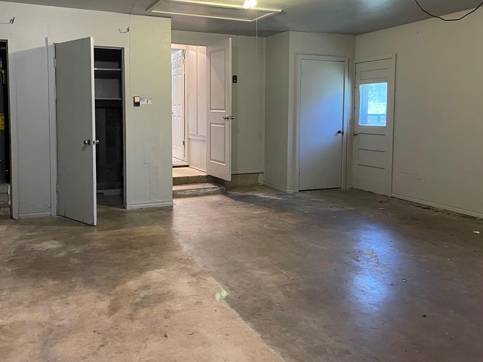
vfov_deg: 45.1
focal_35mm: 31
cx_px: 234
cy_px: 142
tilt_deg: -4.9
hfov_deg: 58.4
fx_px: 432
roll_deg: -1.2
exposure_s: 1/60
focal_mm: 5.1
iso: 500
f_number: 1.6
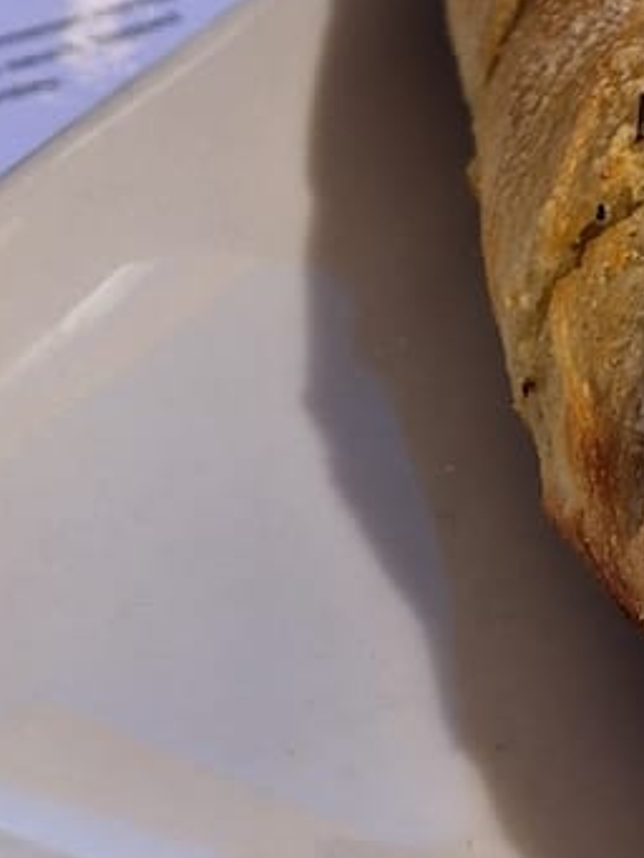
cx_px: 1200
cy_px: -549
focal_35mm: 108
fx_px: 2677
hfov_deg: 12.4
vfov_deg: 16.1
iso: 25
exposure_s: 1/1080
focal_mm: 5.4
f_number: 1.8
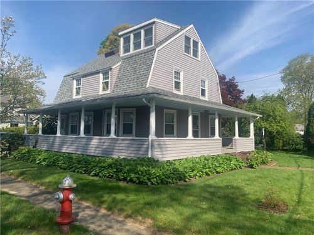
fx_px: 236
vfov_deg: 53.1
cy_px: 118
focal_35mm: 26
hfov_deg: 67.3
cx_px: 157
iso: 25
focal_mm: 4.25
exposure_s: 1/2421
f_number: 1.8
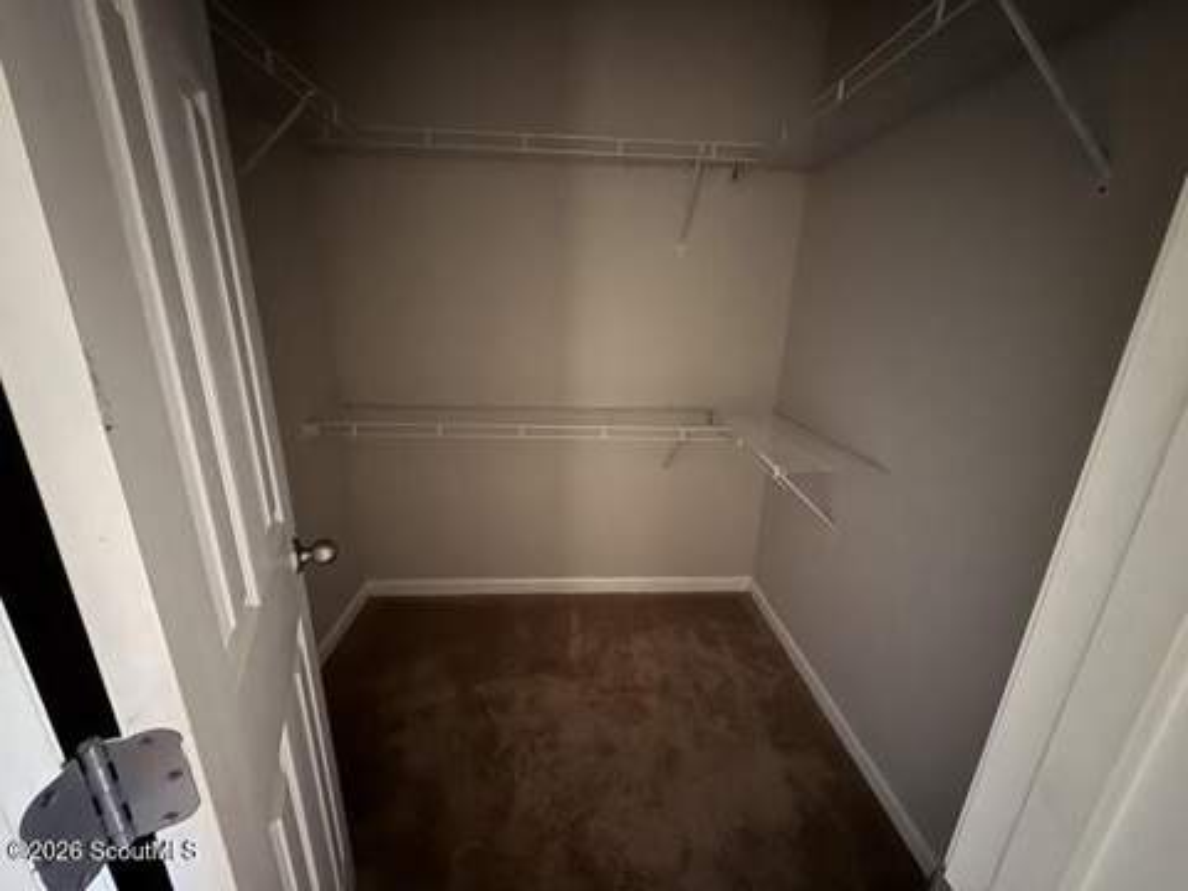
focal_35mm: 14
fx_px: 480
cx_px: 594
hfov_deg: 102.1
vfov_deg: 85.7
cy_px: 446
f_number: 2.2
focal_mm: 2.22
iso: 800
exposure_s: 1/8
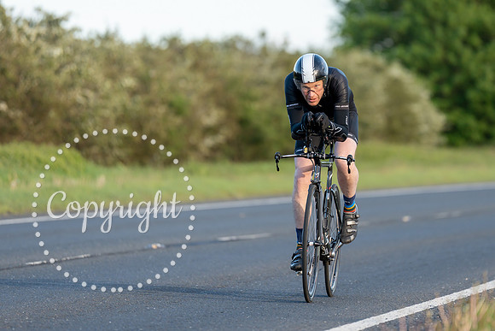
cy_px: 99
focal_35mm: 281
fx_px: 3861
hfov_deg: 7.3
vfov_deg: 4.9
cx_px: 320
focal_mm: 200
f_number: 2.8
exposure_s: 1/1000
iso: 320
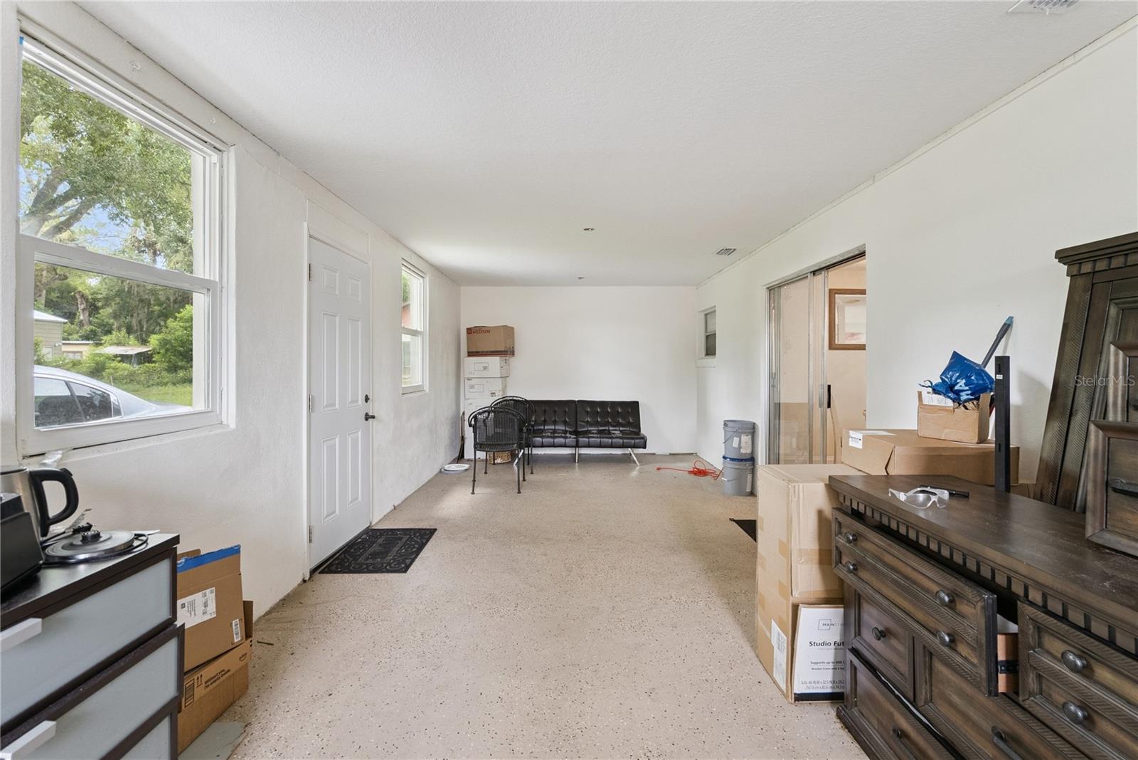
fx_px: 506
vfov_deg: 73.8
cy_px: 380
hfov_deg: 96.7
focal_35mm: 16
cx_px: 569
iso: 2000
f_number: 8
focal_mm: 16
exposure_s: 1/50
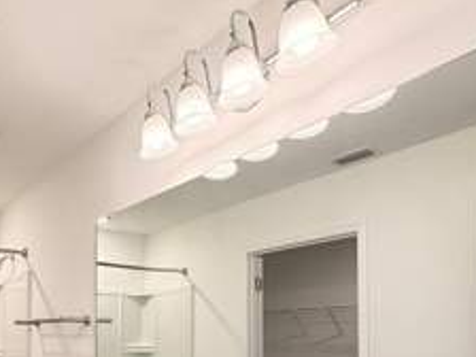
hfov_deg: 57.4
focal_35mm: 30
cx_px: 128
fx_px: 413
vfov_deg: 42.5
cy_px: 327
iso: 320
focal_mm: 2.22
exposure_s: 1/120
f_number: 2.2
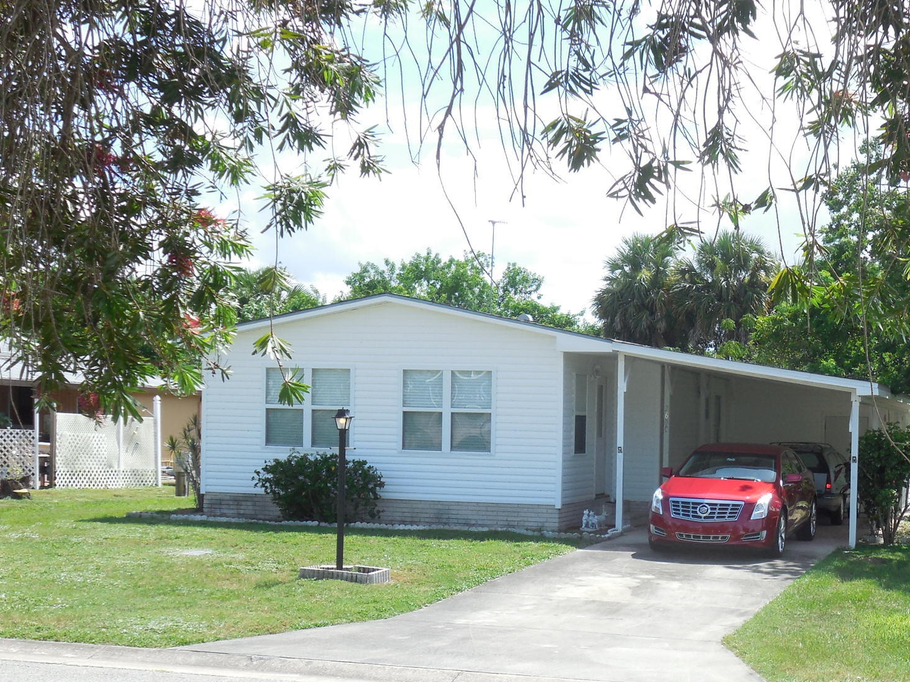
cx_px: 661
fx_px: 1551
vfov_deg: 24.6
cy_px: 500
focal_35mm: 59
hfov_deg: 32.2
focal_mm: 6.8
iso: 125
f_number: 4.2
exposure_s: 1/500
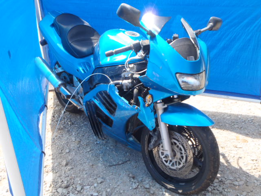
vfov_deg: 39.7
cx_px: 130
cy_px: 98
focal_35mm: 36
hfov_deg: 51.4
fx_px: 271
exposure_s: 1/100
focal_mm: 6.53
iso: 80
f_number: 5
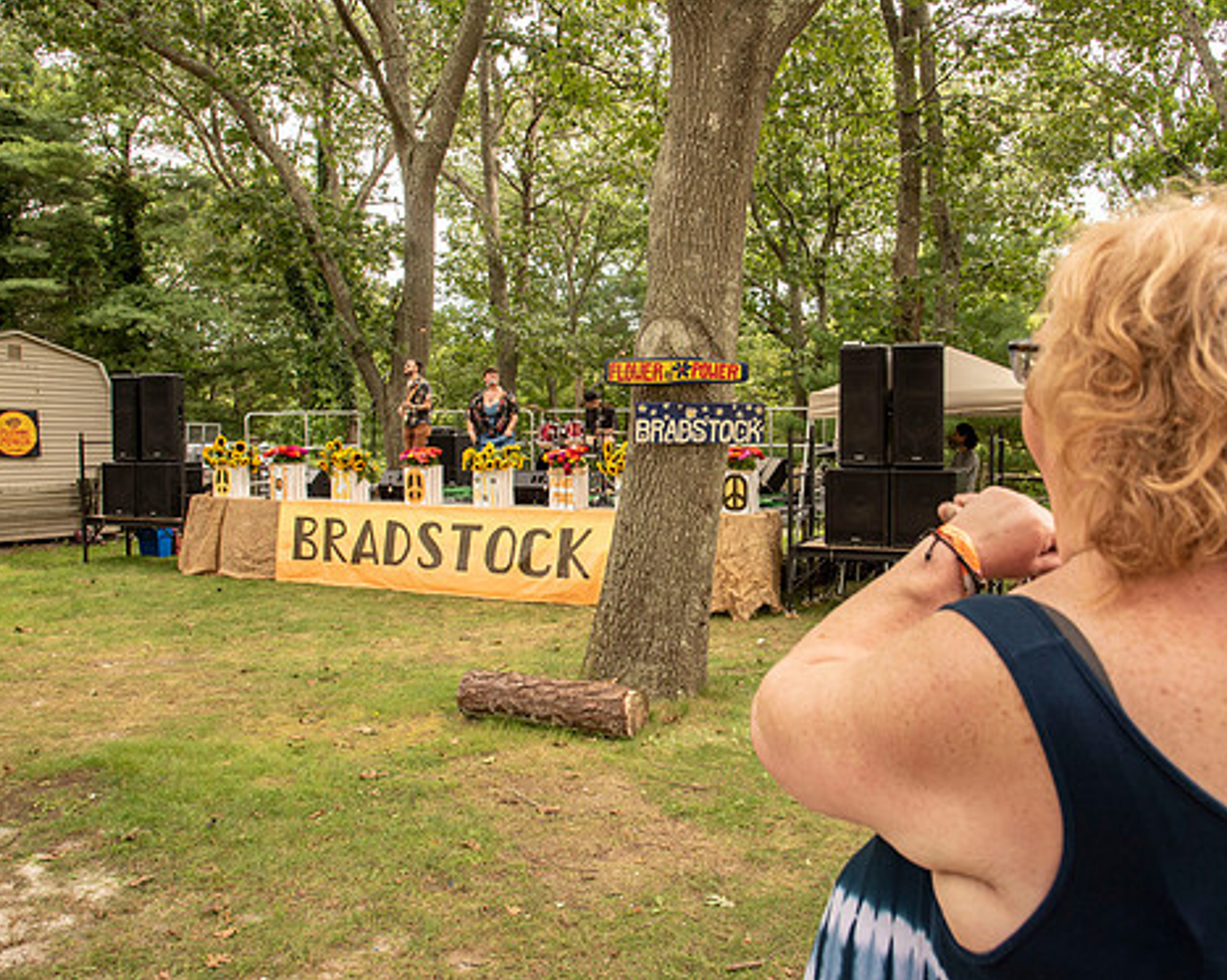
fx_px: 1016
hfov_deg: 62.2
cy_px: 474
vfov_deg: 51.5
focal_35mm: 28
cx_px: 662
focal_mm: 24
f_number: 7.1
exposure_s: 1/200
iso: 500
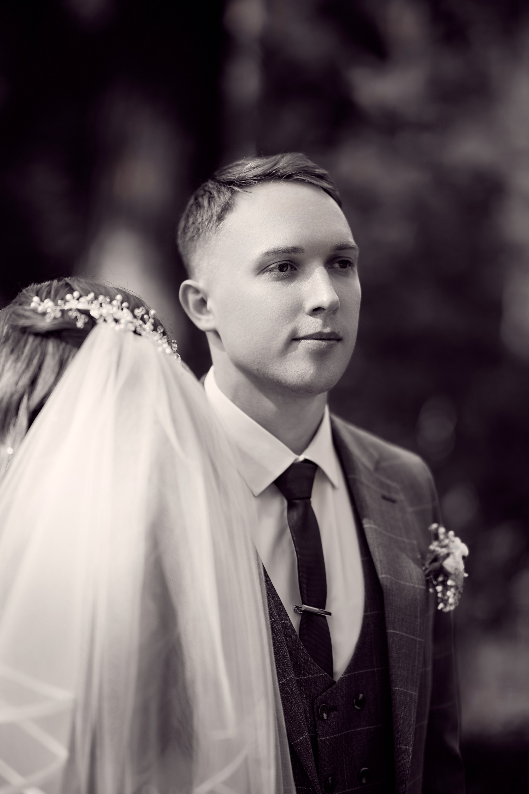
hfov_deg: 16.1
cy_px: 397
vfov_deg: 23.9
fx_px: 1873
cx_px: 264
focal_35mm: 85
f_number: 1.4
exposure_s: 1/750
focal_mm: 85
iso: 100
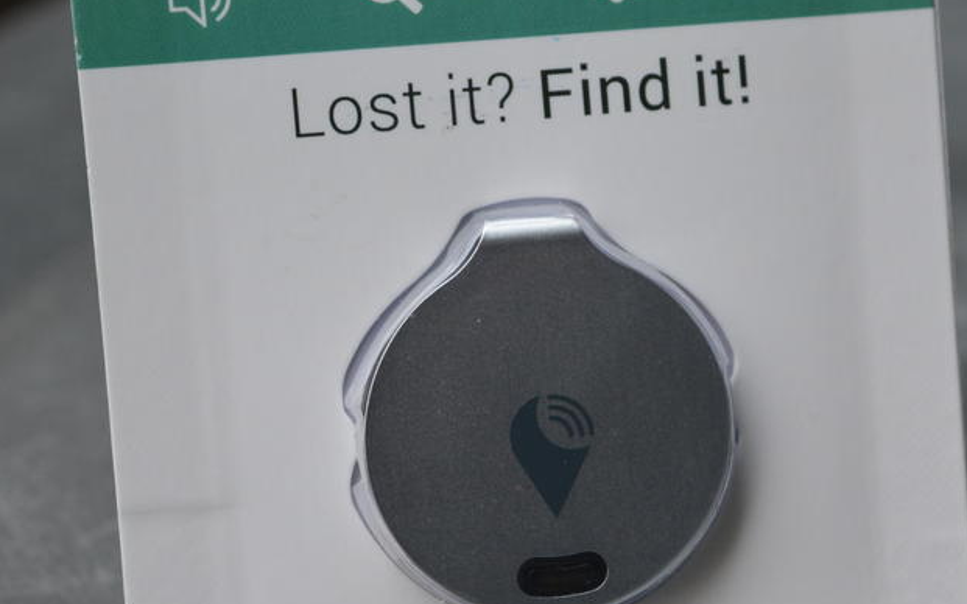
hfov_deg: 16.3
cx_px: 640
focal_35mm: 128
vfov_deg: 10.2
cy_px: 399
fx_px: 3373
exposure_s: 1/60
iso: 800
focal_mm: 52
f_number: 5.6
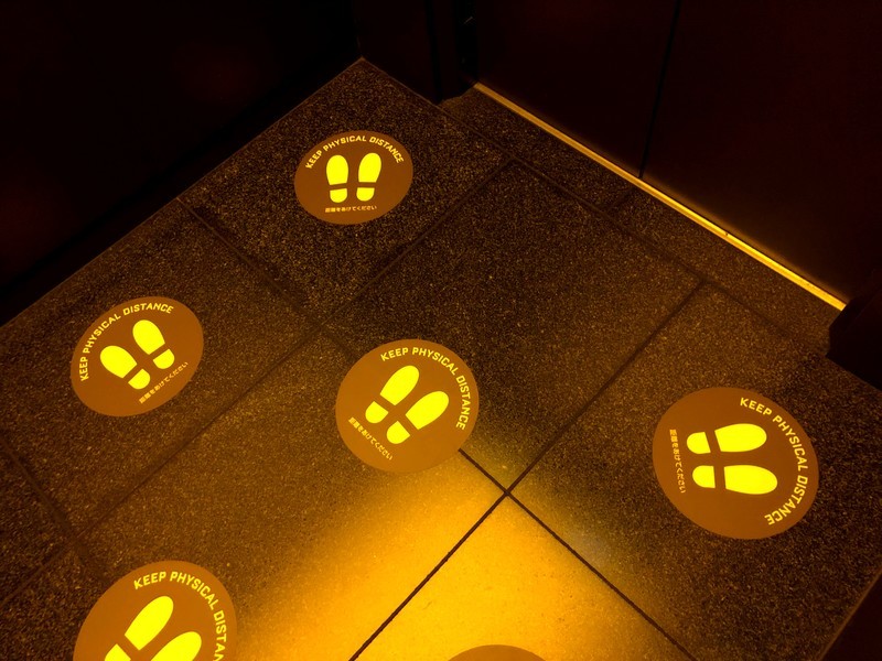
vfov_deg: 49.7
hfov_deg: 63.4
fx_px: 713
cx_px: 441
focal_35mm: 28
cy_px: 330
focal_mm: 3.99
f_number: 1.8
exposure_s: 1/4
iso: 100
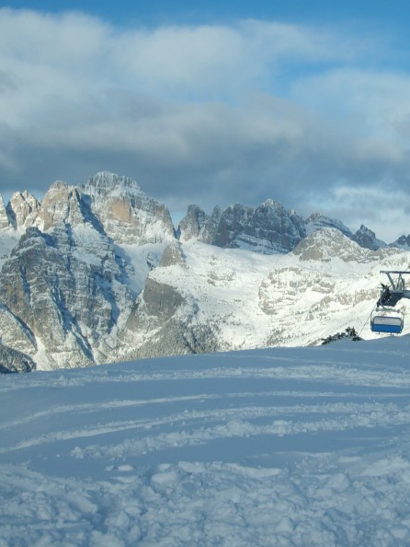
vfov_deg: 27.8
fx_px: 1105
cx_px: 318
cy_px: 273
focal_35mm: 70
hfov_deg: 20.8
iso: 50
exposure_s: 1/180
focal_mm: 8.7
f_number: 8.4
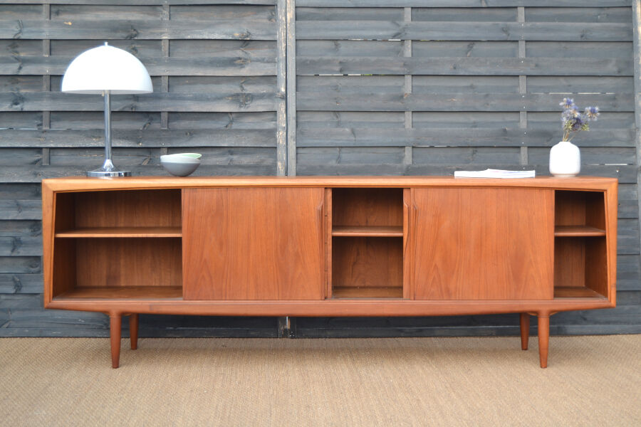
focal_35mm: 52
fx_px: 935
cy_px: 214
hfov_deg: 37.9
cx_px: 320
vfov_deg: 25.8
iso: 220
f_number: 5.6
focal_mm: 35
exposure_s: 1/125
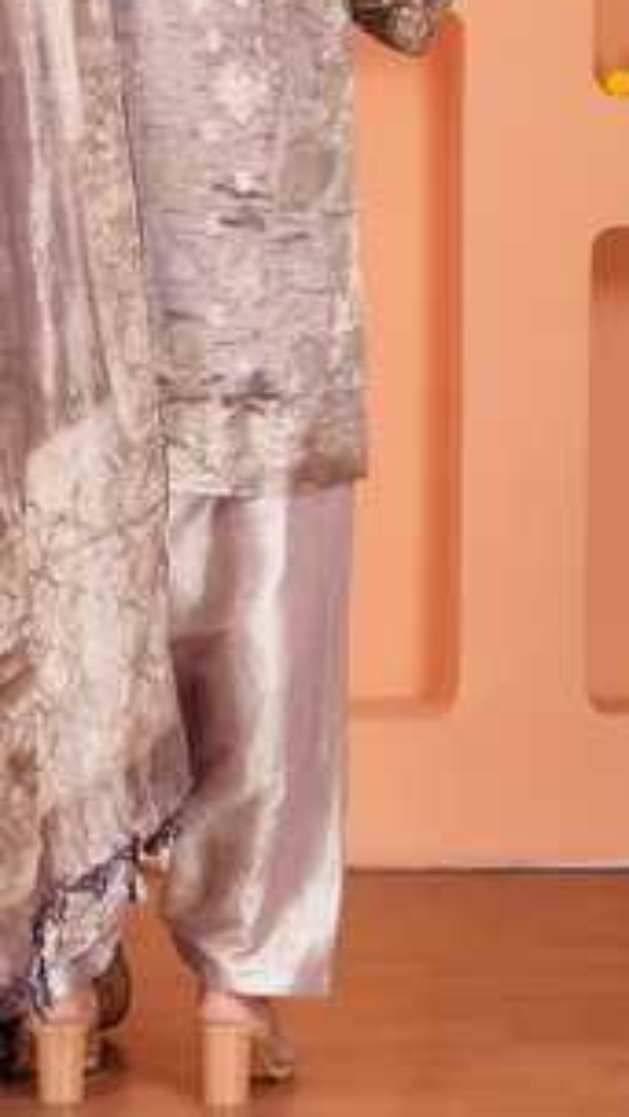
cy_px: 208
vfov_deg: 14.1
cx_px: 143
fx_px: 4507
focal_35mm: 152
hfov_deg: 8.0
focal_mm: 84
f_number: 10
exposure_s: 1/125
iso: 200
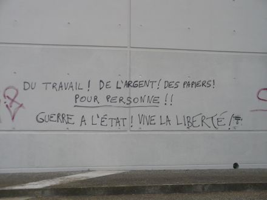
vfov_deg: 24.4
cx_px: 134
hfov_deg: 32.2
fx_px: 463
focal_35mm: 60
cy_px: 100
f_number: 3.1
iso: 100
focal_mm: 9.9
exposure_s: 1/1000
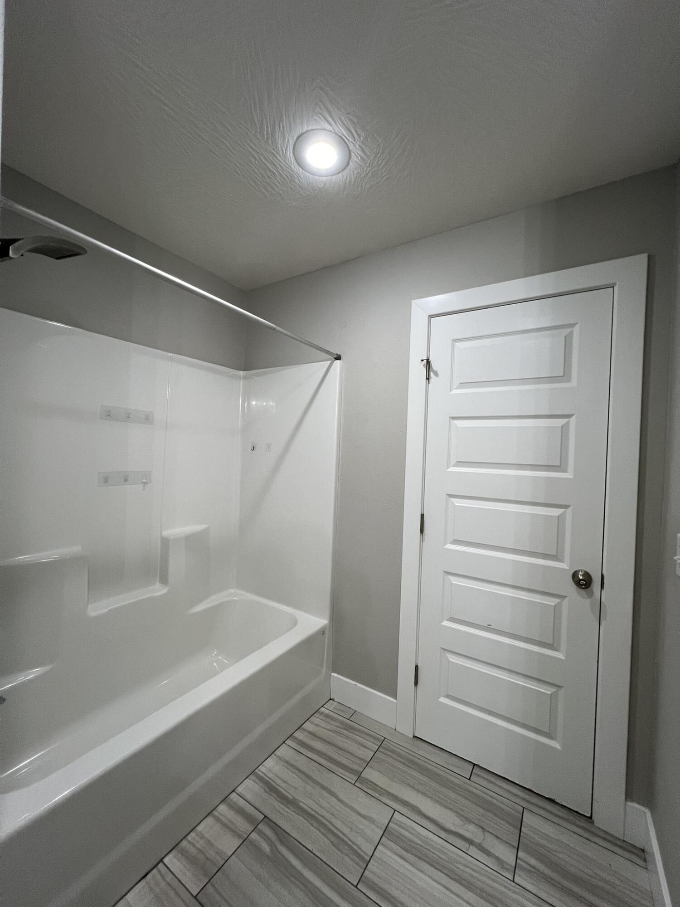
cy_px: 454
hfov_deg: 89.9
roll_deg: -2.2
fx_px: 340
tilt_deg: +0.8
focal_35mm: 13
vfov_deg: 106.2
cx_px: 340
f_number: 1.8
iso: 160
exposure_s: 1/120
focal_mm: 1.57
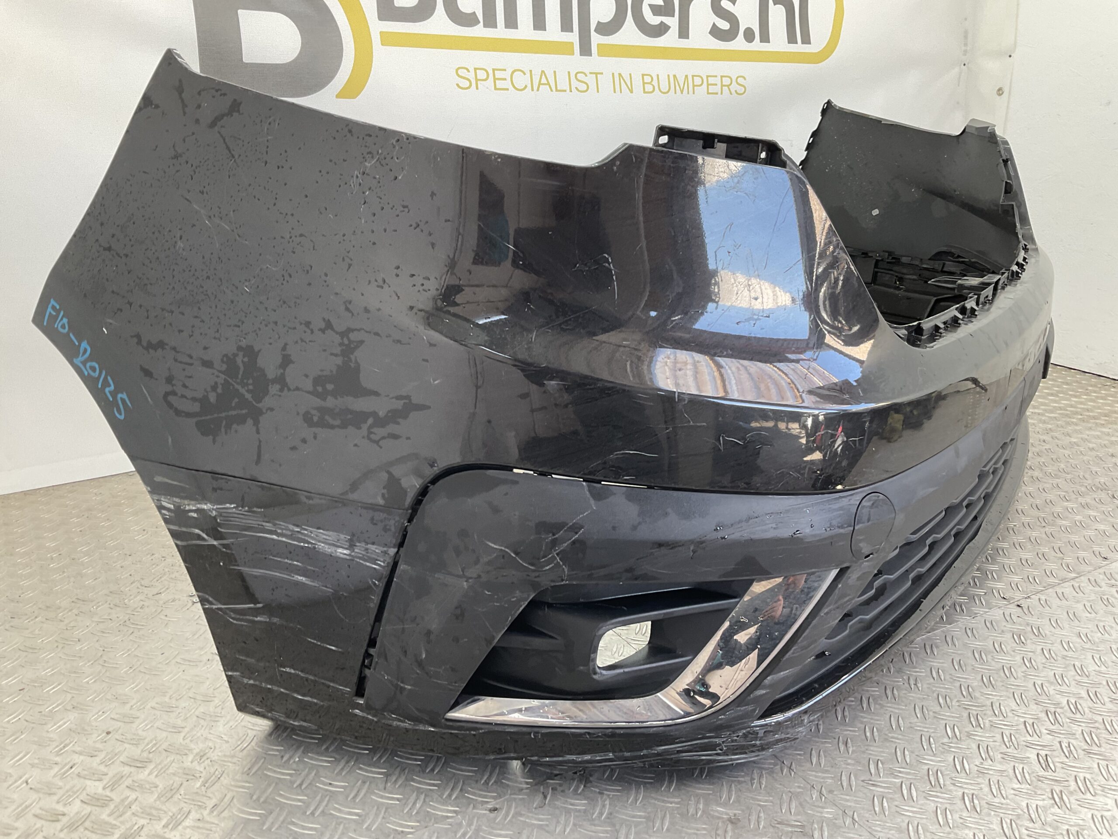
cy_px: 420
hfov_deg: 61.7
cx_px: 559
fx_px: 937
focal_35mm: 29
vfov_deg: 48.2
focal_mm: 3
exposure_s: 1/100
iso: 40
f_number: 1.8
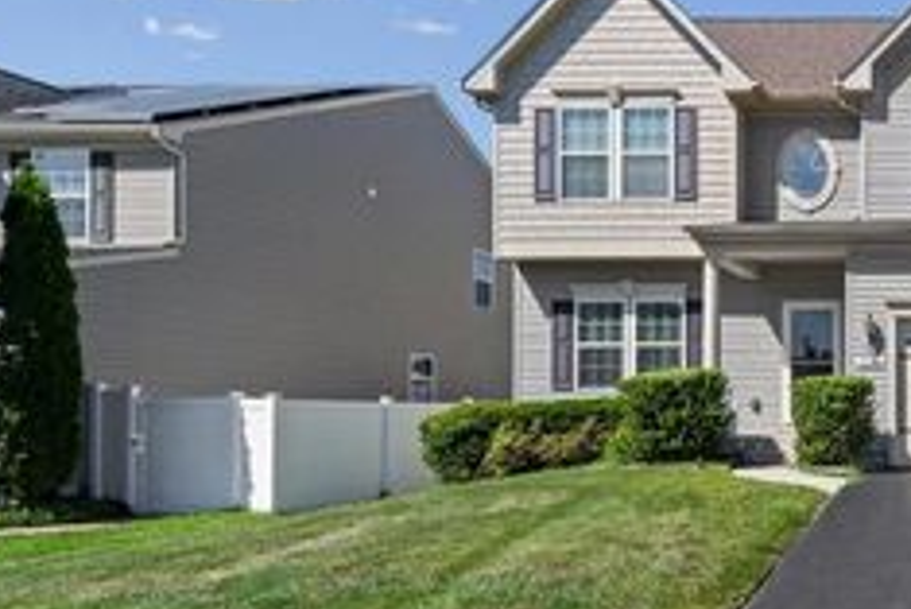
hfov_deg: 48.6
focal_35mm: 34
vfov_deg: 38.9
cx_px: 853
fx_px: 861
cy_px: 277
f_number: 9
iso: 160
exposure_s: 1/160
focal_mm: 16
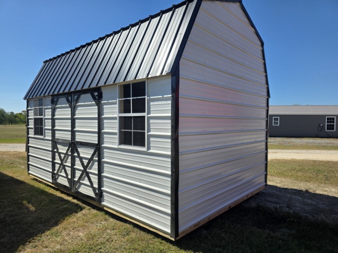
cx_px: 169
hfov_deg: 73.9
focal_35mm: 23
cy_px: 126
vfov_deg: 58.9
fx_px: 225
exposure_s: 1/7944
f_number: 1.7
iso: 80
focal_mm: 6.3
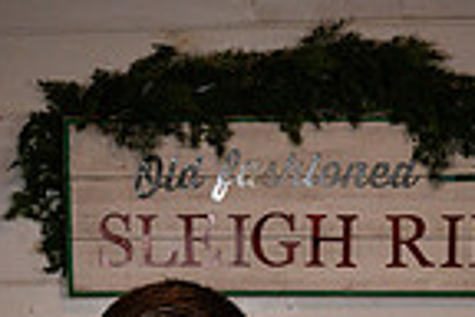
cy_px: 652
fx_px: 1464
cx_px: 301
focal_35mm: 111
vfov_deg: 11.1
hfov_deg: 18.4
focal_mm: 25
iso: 320
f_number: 5.6
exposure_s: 1/250
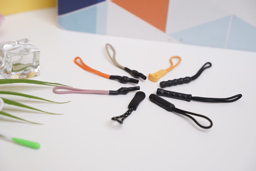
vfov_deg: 18.2
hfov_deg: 27.0
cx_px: 128
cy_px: 86
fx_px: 533
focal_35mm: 75
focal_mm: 75
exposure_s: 1/100
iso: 400
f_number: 5.6
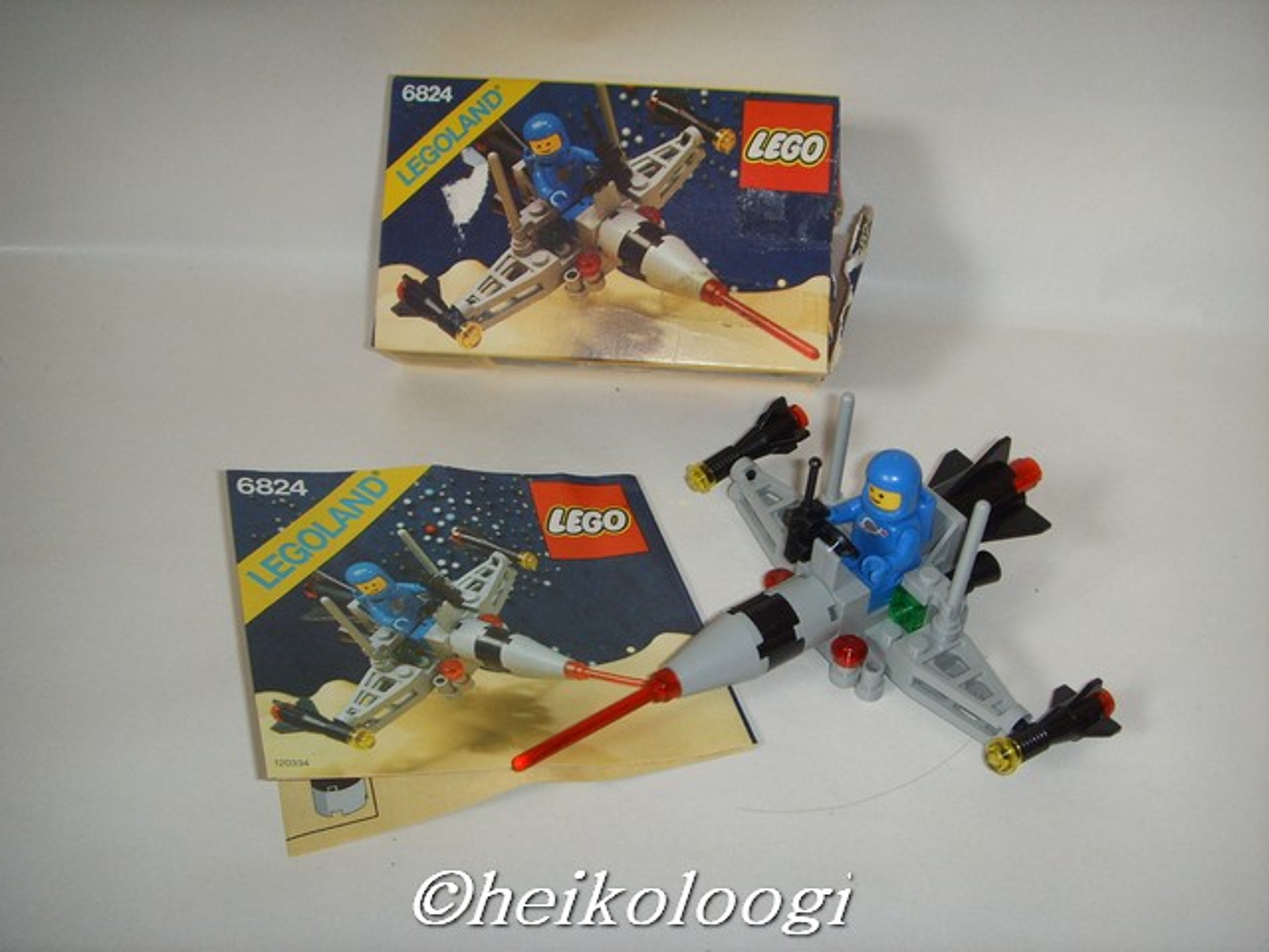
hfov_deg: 47.9
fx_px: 1430
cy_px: 476
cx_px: 634
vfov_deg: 36.8
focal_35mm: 39
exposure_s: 1/45
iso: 100
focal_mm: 6.6
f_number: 3.5
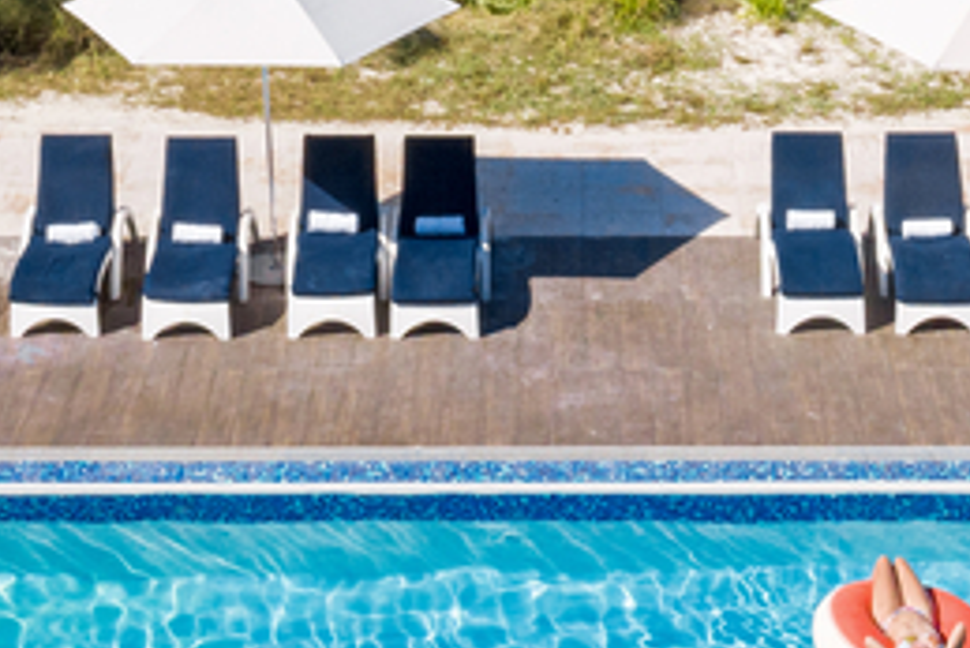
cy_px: 155
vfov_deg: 12.3
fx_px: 2992
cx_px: 865
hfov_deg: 18.1
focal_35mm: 111
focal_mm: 16
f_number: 11
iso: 400
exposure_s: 1/240
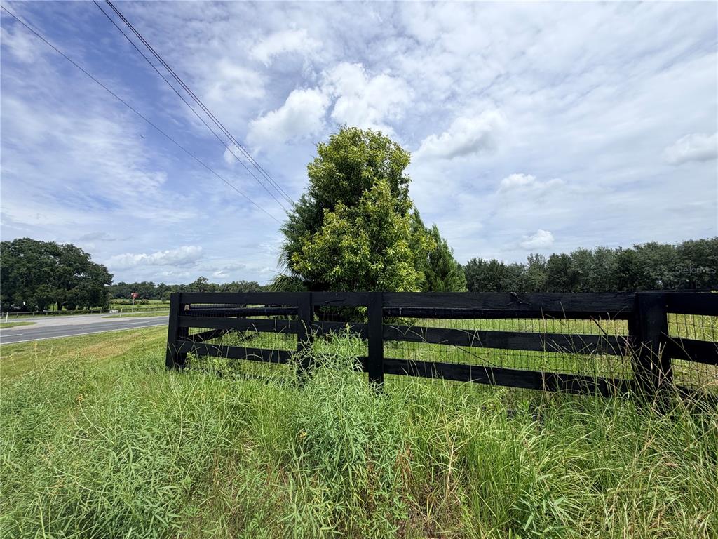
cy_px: 270
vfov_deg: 85.7
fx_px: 290
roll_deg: +2.5
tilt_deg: +5.6
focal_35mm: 14
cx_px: 359
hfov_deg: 102.1
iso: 20
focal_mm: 2.22
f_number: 2.2
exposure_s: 1/1368
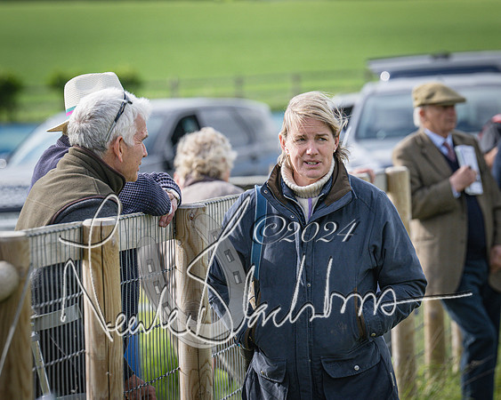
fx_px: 4824
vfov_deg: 4.8
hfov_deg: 5.9
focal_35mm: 325
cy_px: 188
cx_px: 185
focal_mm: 175
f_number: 4.5
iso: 200
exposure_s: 1/1000
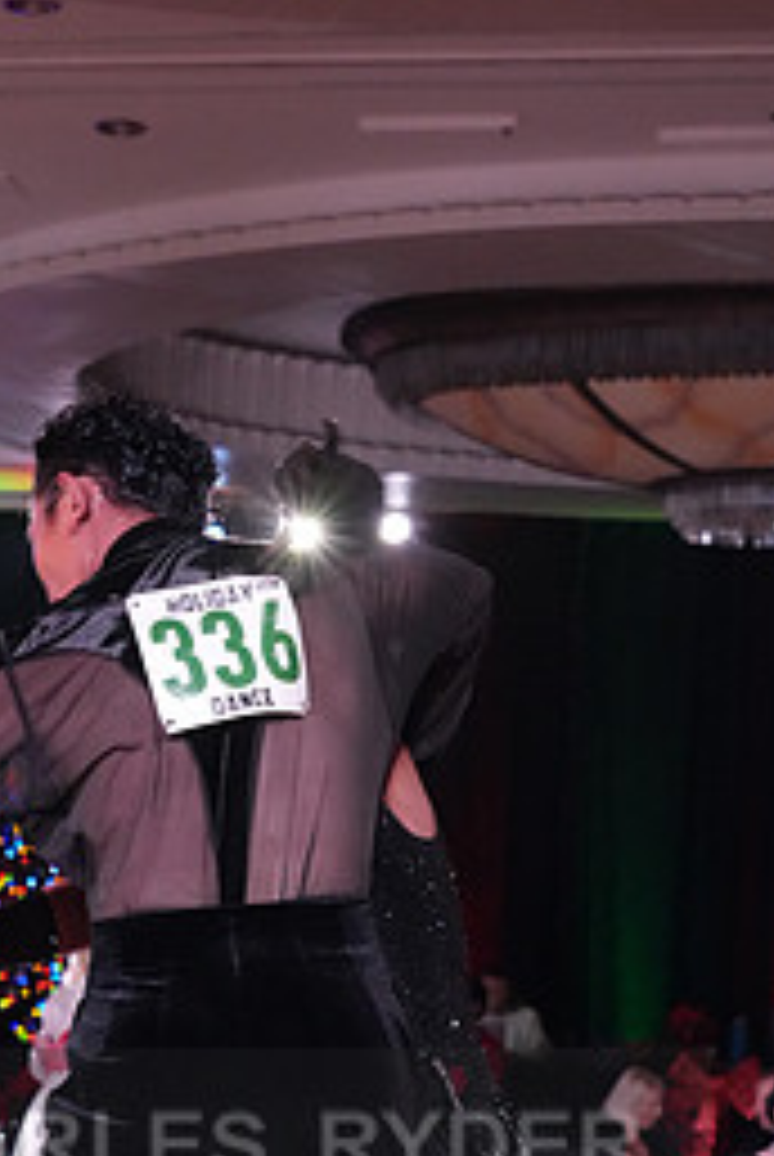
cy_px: 1201
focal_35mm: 115
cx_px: 92
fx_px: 3699
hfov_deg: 11.9
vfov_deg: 17.3
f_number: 5
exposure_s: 1/320
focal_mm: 51
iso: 6400
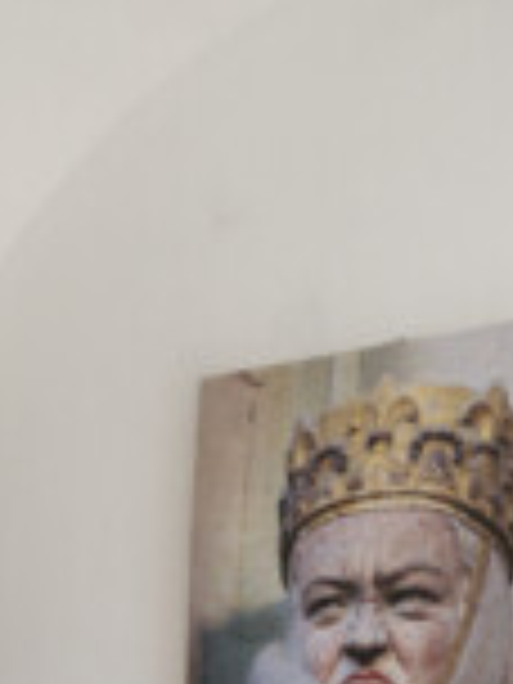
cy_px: 680
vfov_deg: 22.4
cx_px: 223
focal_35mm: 84
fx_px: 1660
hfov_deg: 17.6
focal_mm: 18
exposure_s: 1/160
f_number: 5
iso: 200
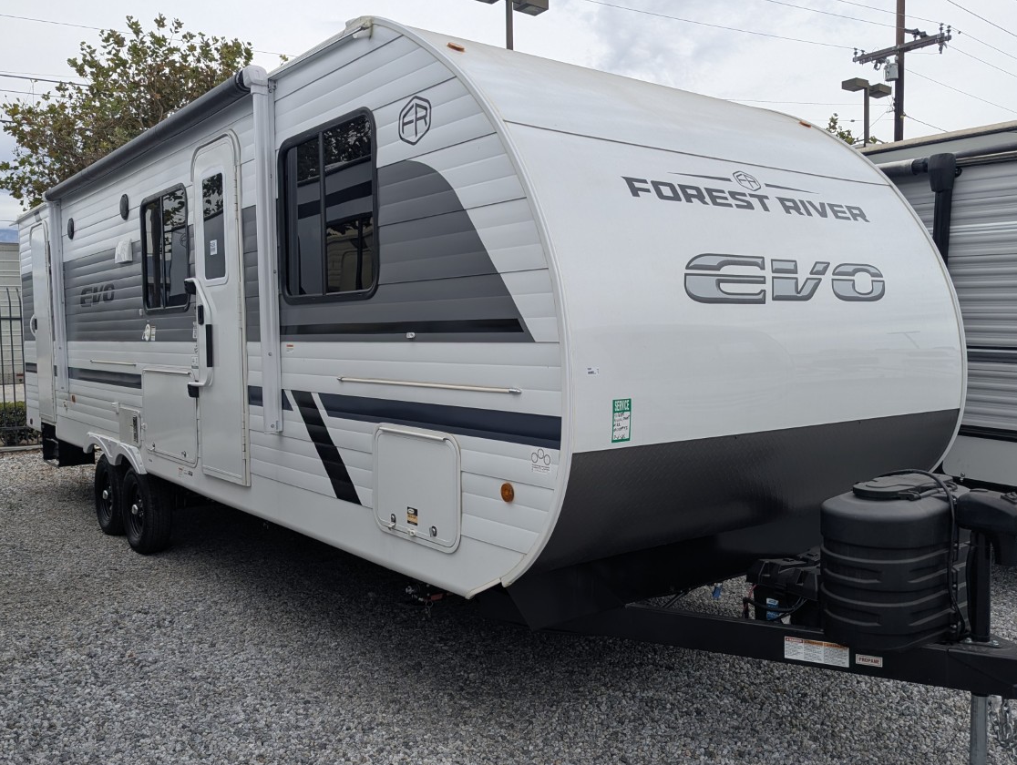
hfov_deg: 59.9
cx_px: 528
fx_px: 883
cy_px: 375
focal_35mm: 30
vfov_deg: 46.9
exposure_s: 1/1715
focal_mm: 6.81
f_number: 1.85
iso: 49
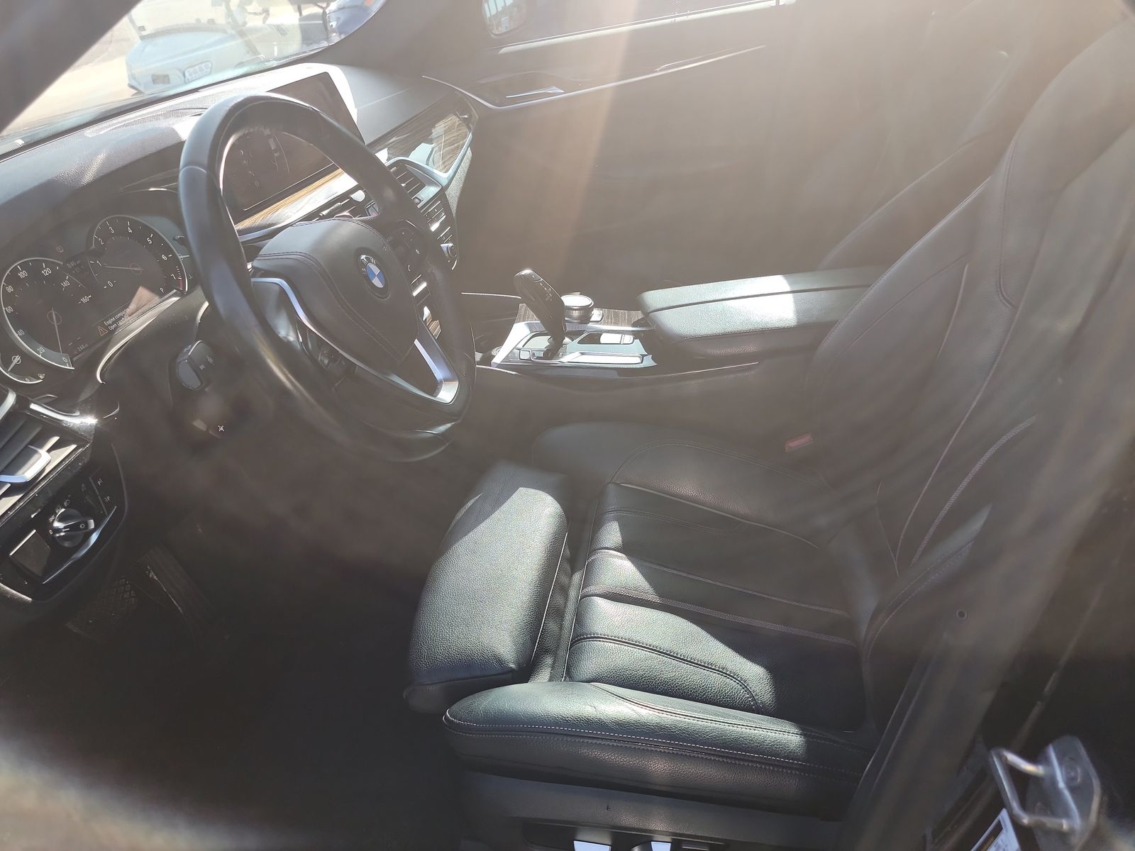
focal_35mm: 24
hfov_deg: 71.6
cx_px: 568
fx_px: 787
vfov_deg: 56.8
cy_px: 426
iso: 50
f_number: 1.8
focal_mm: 6.7
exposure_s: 1/139
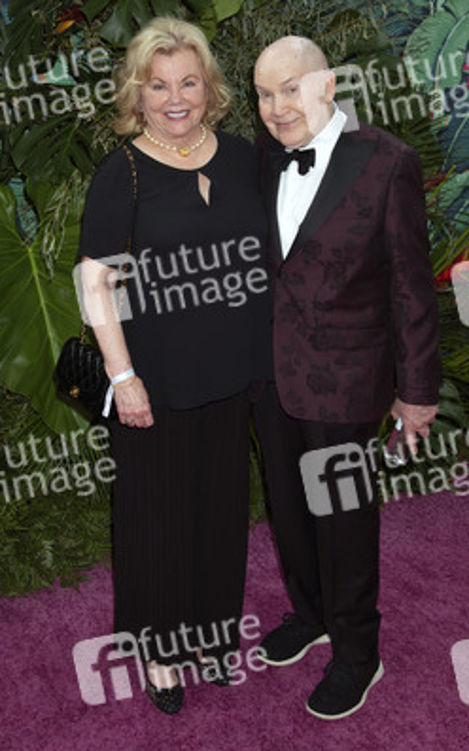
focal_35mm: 39
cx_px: 226
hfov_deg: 32.8
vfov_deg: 50.4
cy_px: 376
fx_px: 798
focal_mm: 38
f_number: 6.3
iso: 320
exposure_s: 1/200
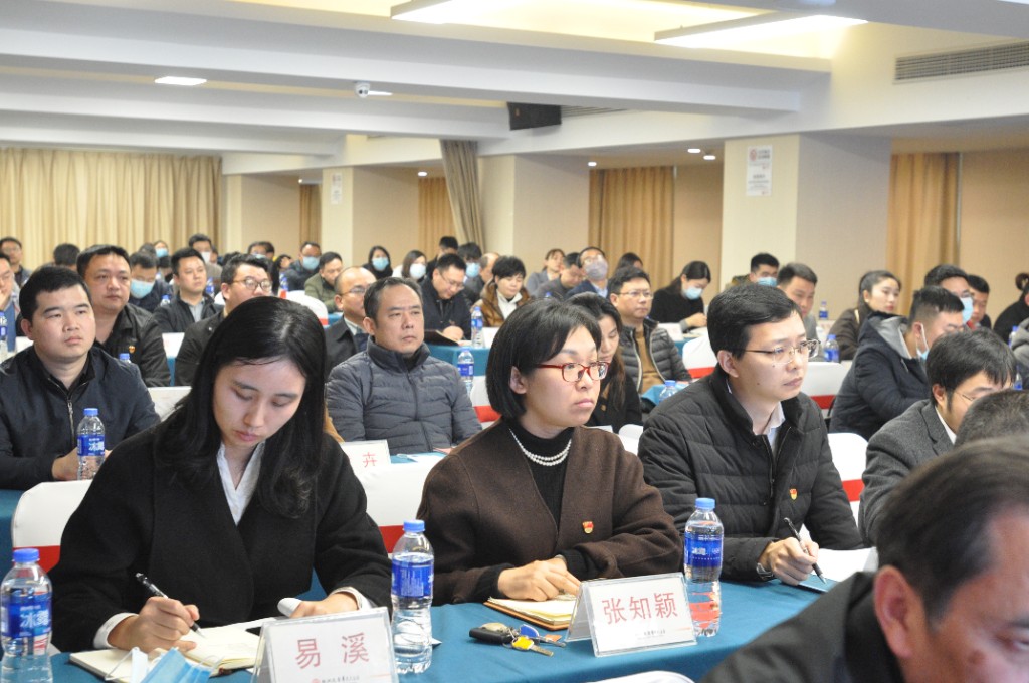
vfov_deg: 36.8
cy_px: 342
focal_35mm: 36
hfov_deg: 53.2
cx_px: 514
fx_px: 1028
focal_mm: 24
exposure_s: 1/100
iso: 2000
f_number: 5
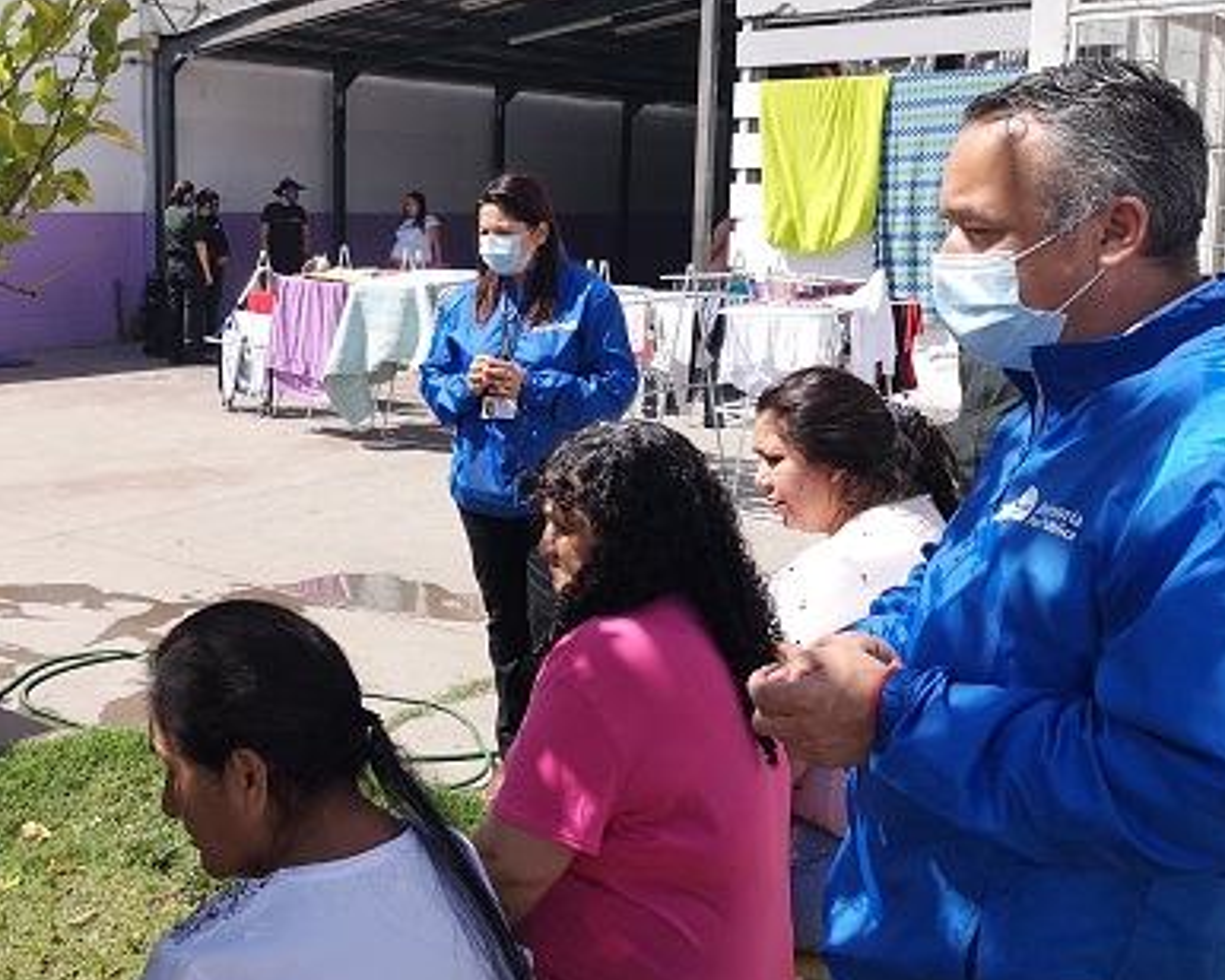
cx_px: 438
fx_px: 1487
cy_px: 387
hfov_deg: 44.3
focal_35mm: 41
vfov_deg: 36.4
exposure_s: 1/1730
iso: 50
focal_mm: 3.95
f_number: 1.8
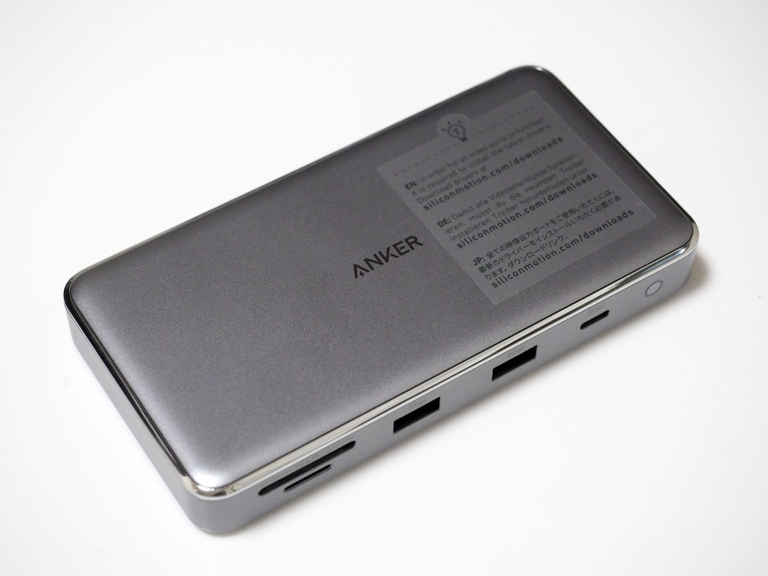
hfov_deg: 24.4
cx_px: 384
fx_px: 1775
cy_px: 288
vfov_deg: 18.4
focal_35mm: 80
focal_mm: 40
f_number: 4
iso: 1250
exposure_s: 1/80
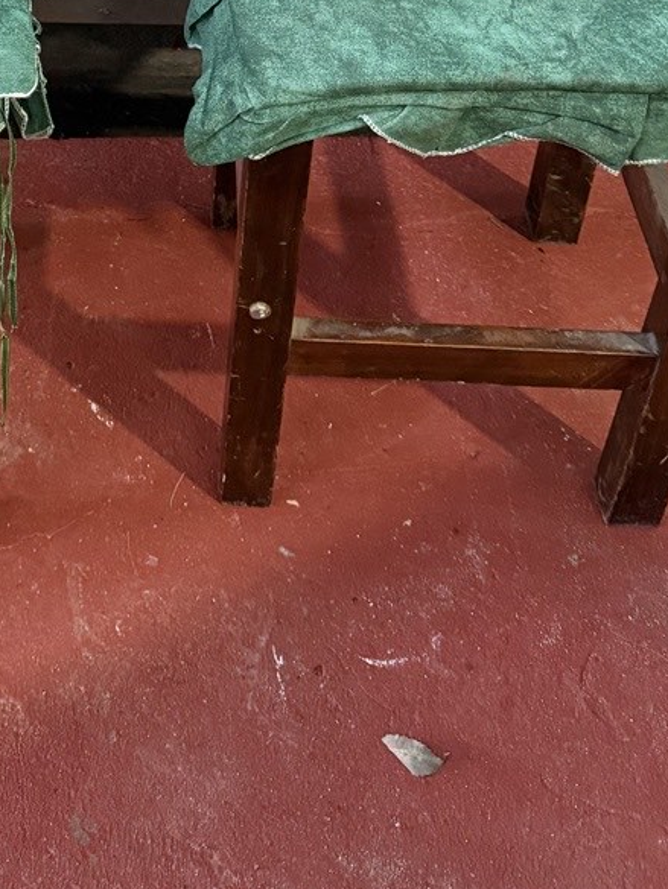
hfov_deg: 25.4
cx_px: 90
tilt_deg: -32.7
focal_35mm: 56
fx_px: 1440
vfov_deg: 30.8
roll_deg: -1.2
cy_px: -78
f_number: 1.78
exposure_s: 1/50
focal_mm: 6.76
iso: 640
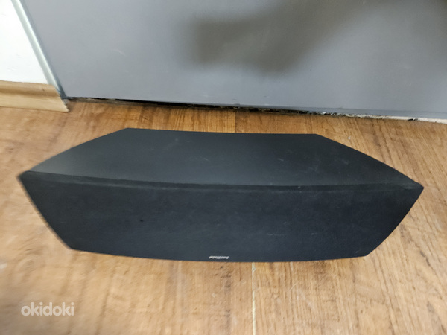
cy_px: 168
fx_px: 297
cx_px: 224
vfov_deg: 58.9
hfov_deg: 73.9
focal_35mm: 23
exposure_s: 1/25
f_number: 1.8
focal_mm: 5.4
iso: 1000
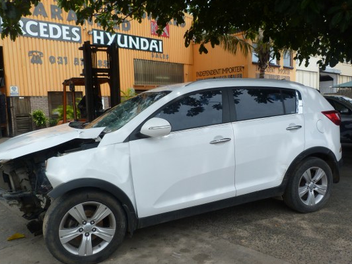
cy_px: 145
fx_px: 305
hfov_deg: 59.9
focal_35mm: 30
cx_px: 191
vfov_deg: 46.8
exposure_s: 1/500
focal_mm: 4.5
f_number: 3.6
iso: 80
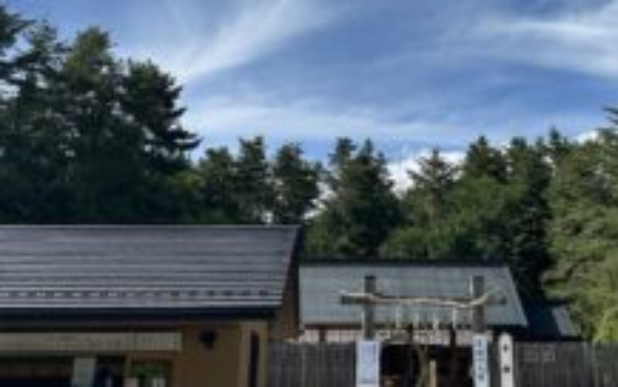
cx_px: 412
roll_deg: -0.5
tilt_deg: +23.0
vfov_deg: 24.9
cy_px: 23
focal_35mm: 50
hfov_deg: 39.8
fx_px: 843
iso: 80
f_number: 1.78
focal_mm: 6.86
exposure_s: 1/8929
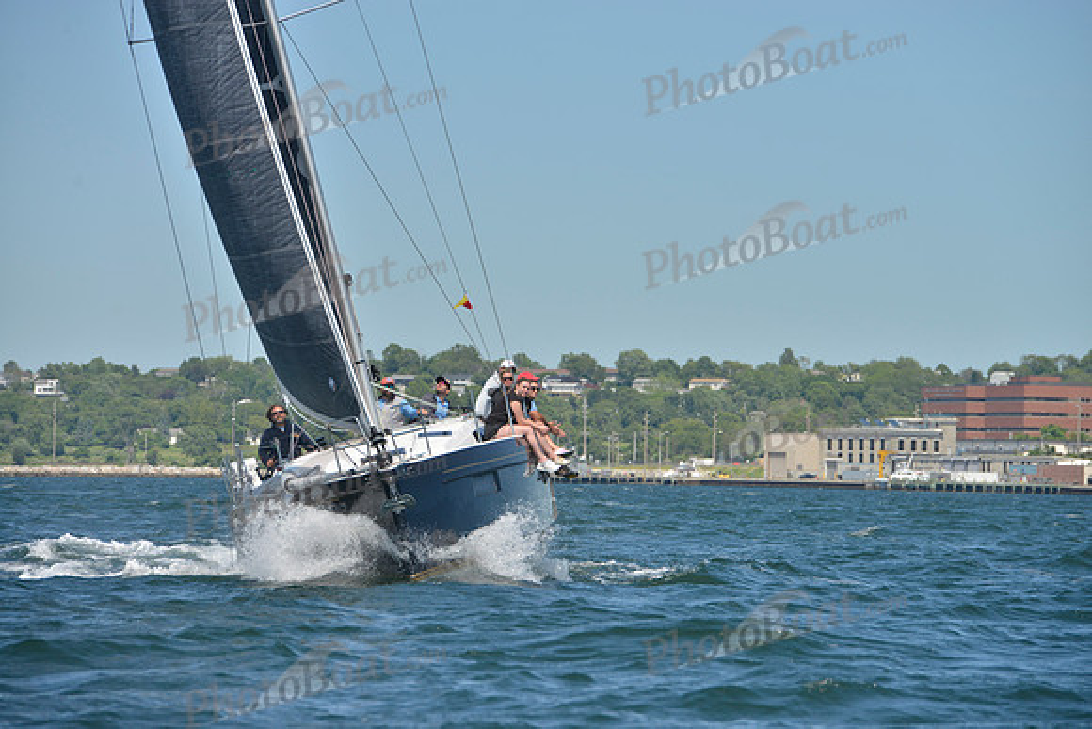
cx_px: 546
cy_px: 364
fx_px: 6068
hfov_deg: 10.3
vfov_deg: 6.9
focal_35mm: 200
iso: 280
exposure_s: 1/1250
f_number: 8
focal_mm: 200
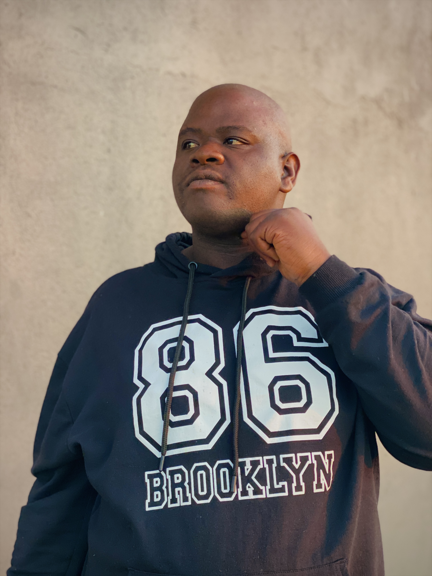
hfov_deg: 28.0
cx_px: 216
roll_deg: -1.7
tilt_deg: -1.1
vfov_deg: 36.8
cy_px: 288
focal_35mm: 52
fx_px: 865
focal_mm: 6
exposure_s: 1/122
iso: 160
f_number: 2
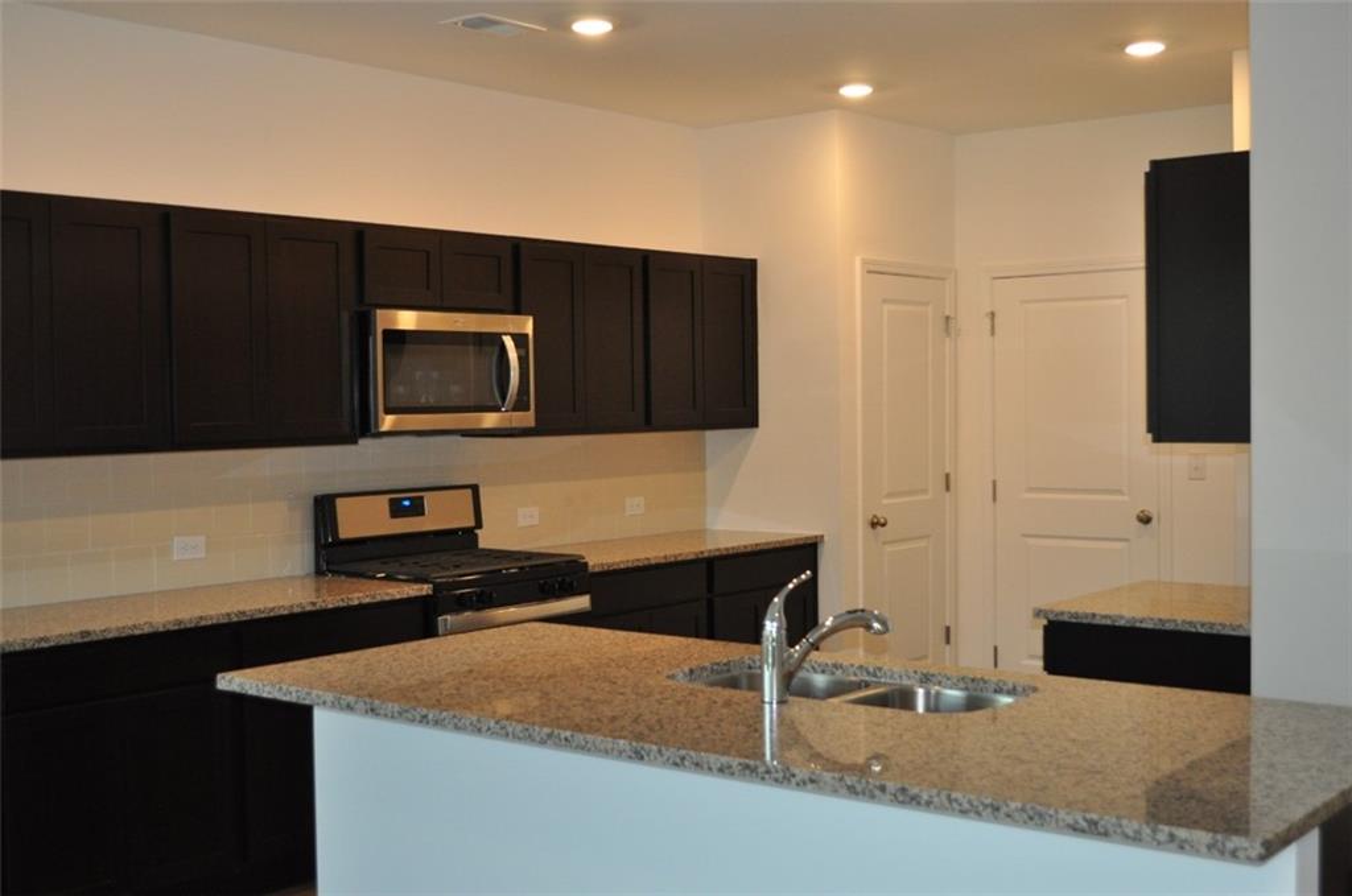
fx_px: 1575
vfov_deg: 31.8
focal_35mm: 42
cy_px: 448
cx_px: 676
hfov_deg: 46.5
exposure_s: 1/80
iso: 800
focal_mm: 28
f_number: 4.5
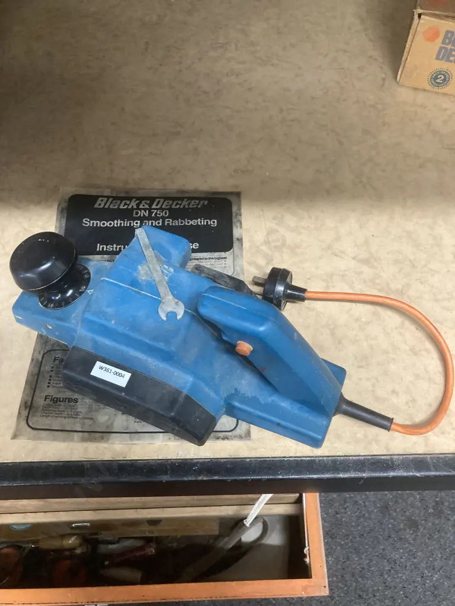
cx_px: 228
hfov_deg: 49.7
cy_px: 303
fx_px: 491
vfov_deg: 63.4
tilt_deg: -60.3
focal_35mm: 28
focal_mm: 3.99
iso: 320
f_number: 1.8
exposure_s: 1/50
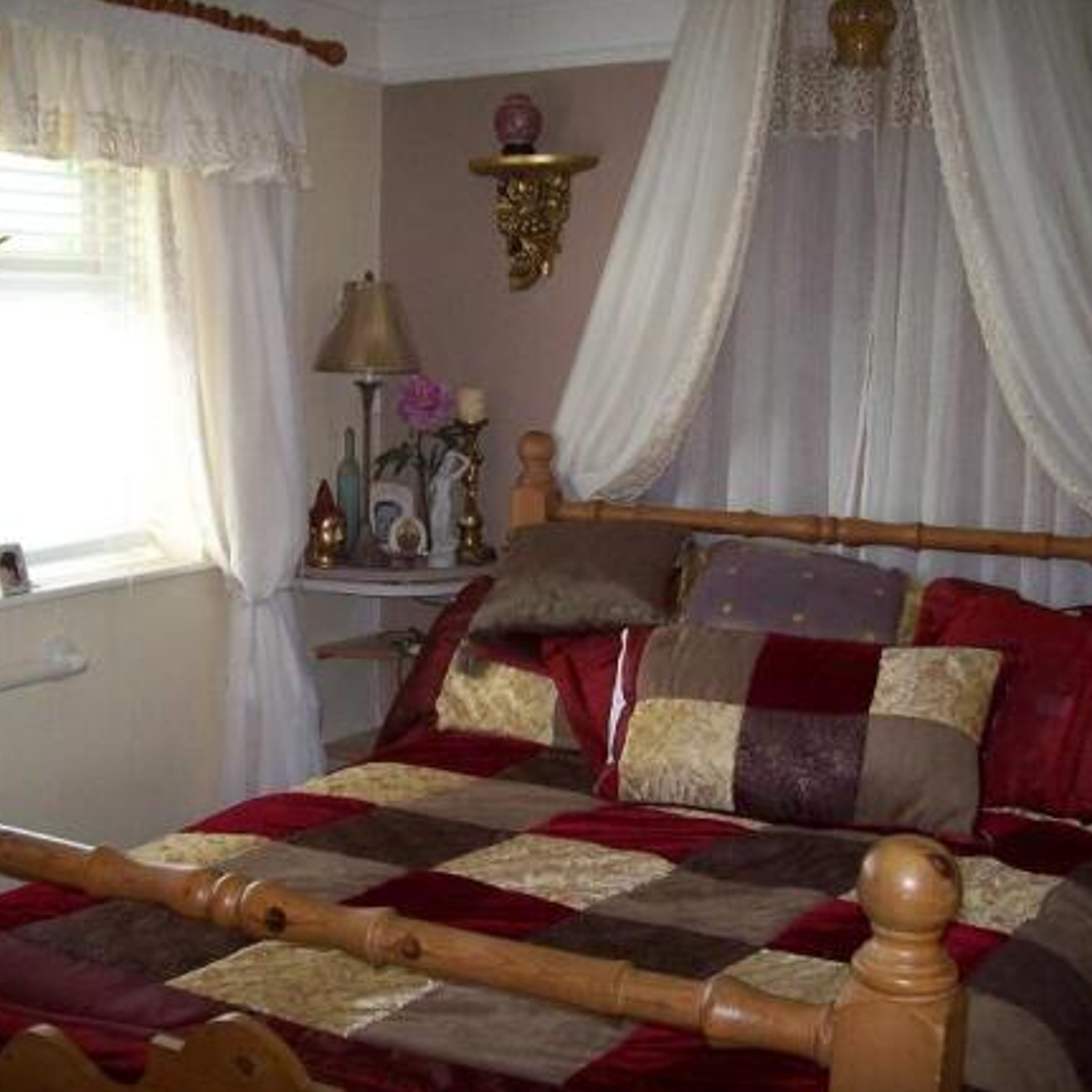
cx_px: 397
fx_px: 1535
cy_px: 543
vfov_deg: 39.2
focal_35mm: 43
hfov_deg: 38.9
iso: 200
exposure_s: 1/64
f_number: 2.7
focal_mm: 6
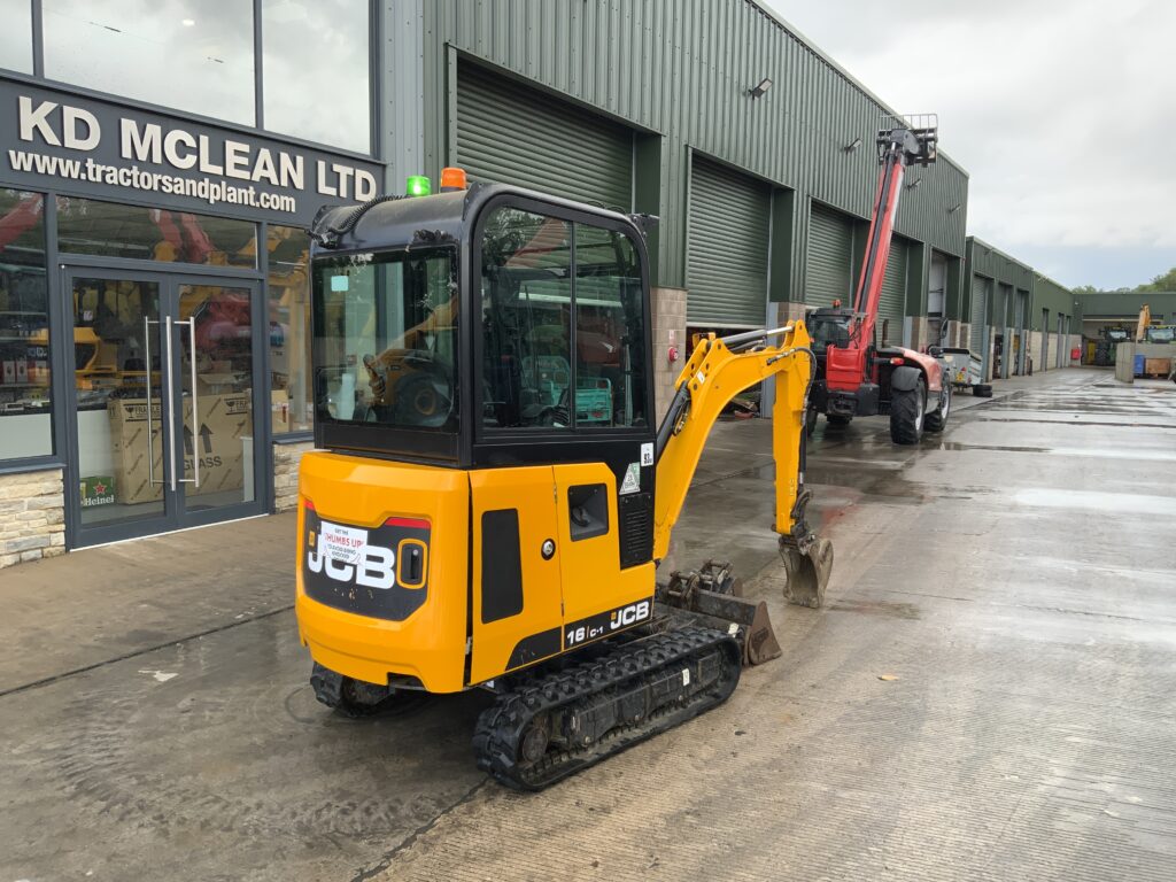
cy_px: 441
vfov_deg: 48.2
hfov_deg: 61.7
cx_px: 588
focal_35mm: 29
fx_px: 985
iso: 16
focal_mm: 3
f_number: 1.8
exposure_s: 1/217
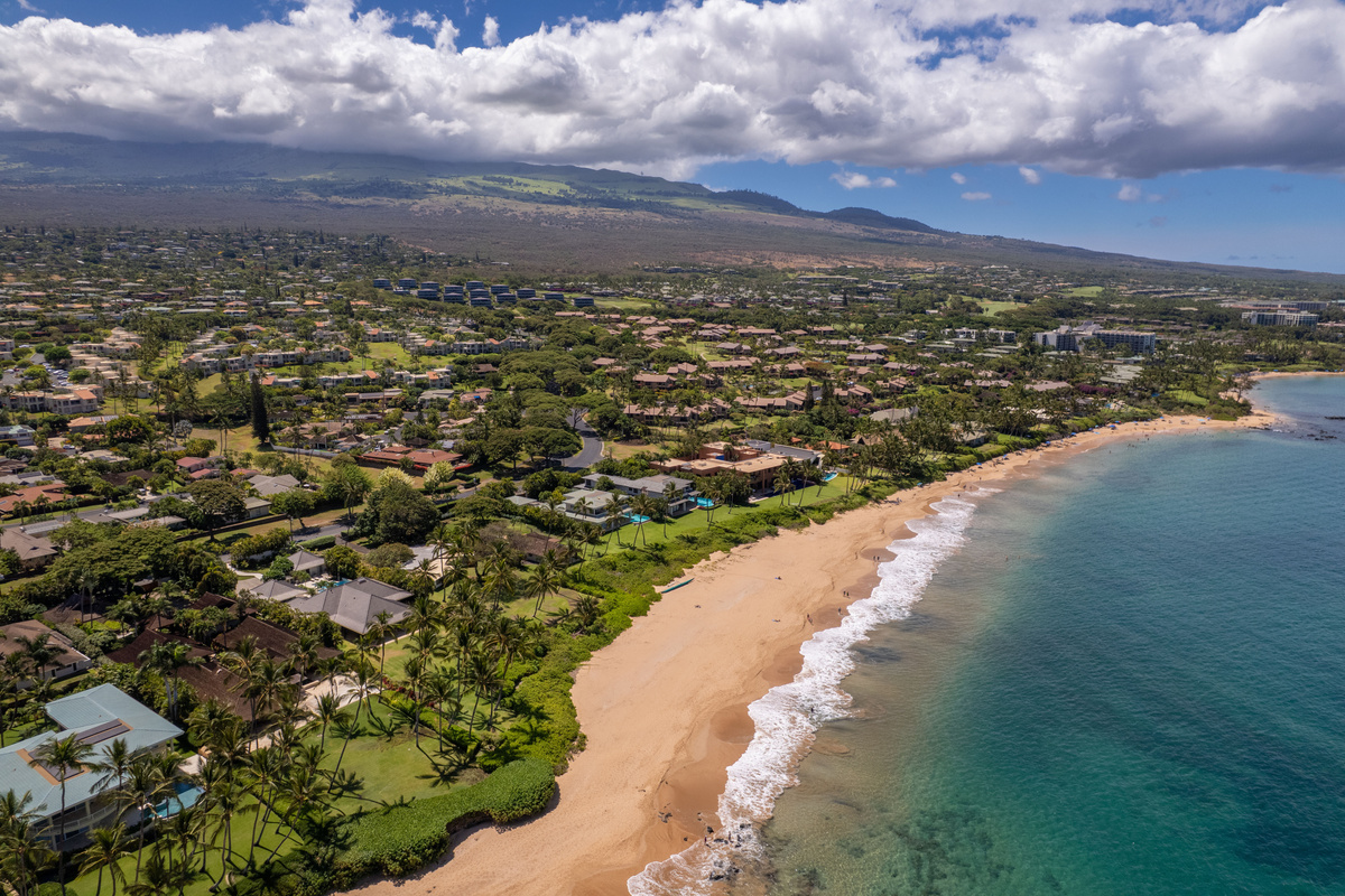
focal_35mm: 22
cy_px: 448
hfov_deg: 78.6
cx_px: 672
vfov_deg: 57.2
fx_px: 822
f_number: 2.8
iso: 110
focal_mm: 8.38
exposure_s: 1/180
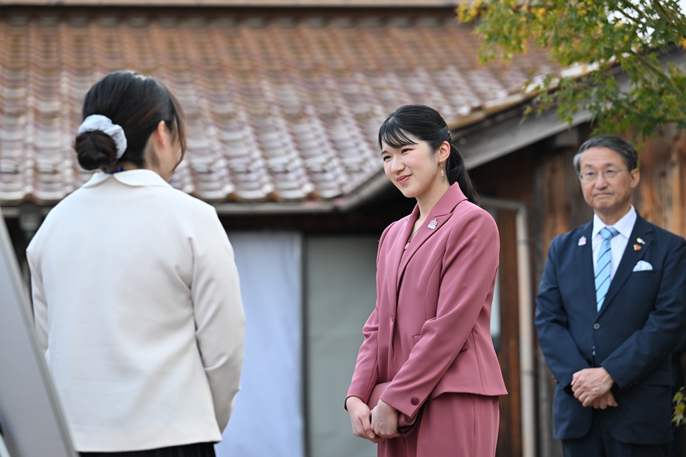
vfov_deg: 11.9
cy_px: 228
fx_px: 2191
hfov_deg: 17.8
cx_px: 343
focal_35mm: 115
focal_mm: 115
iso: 500
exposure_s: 1/400
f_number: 3.5
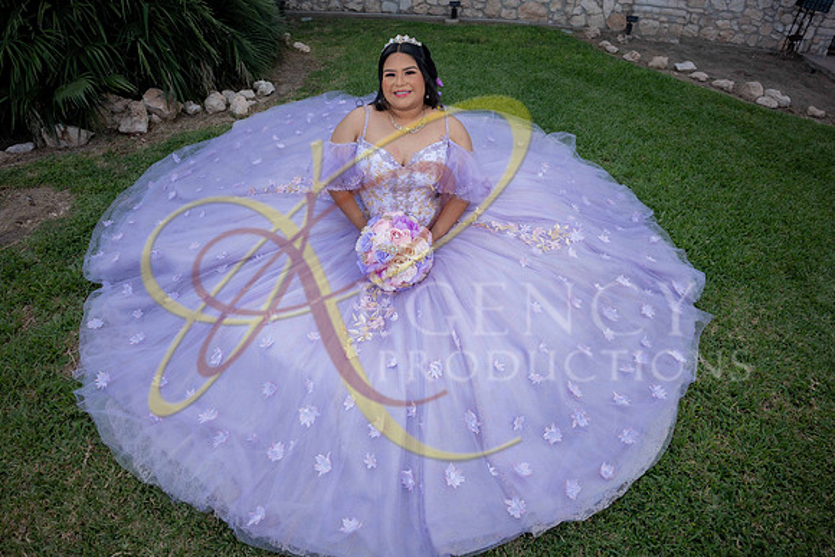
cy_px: 278
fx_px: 464
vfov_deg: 62.0
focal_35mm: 20
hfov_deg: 84.0
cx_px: 418
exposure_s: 1/800
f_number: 2.8
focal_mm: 20
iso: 125
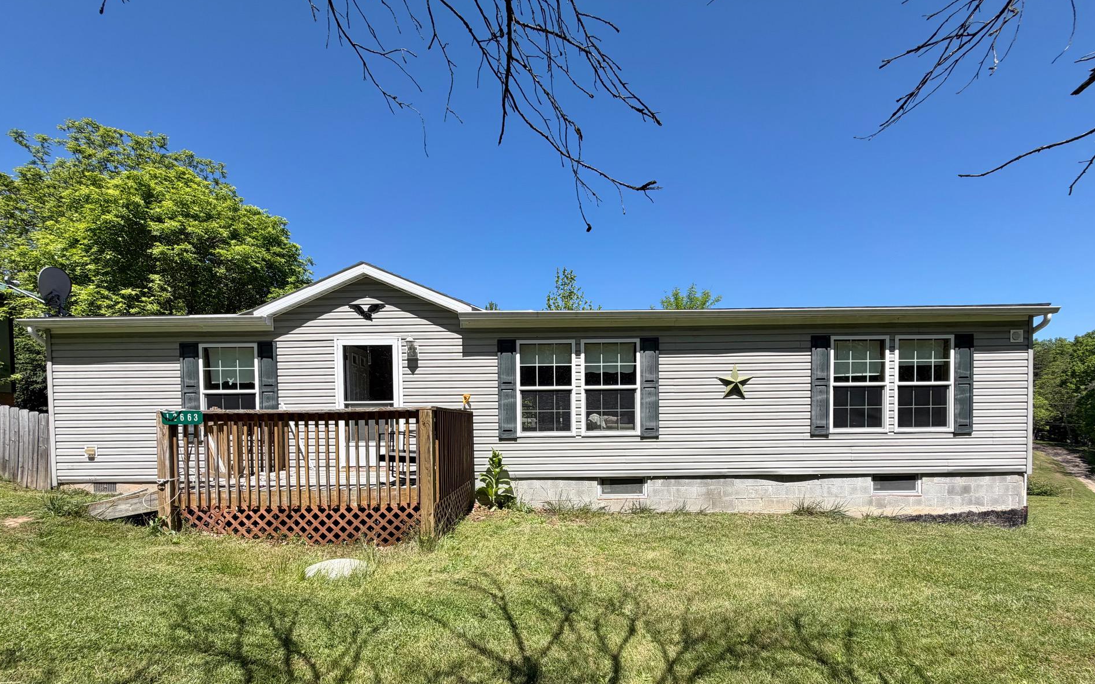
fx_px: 477
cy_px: 436
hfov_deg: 97.8
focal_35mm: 16
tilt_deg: -1.5
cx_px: 549
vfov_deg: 69.9
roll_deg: +1.1
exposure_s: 1/770
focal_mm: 2.22
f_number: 2.2
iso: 25
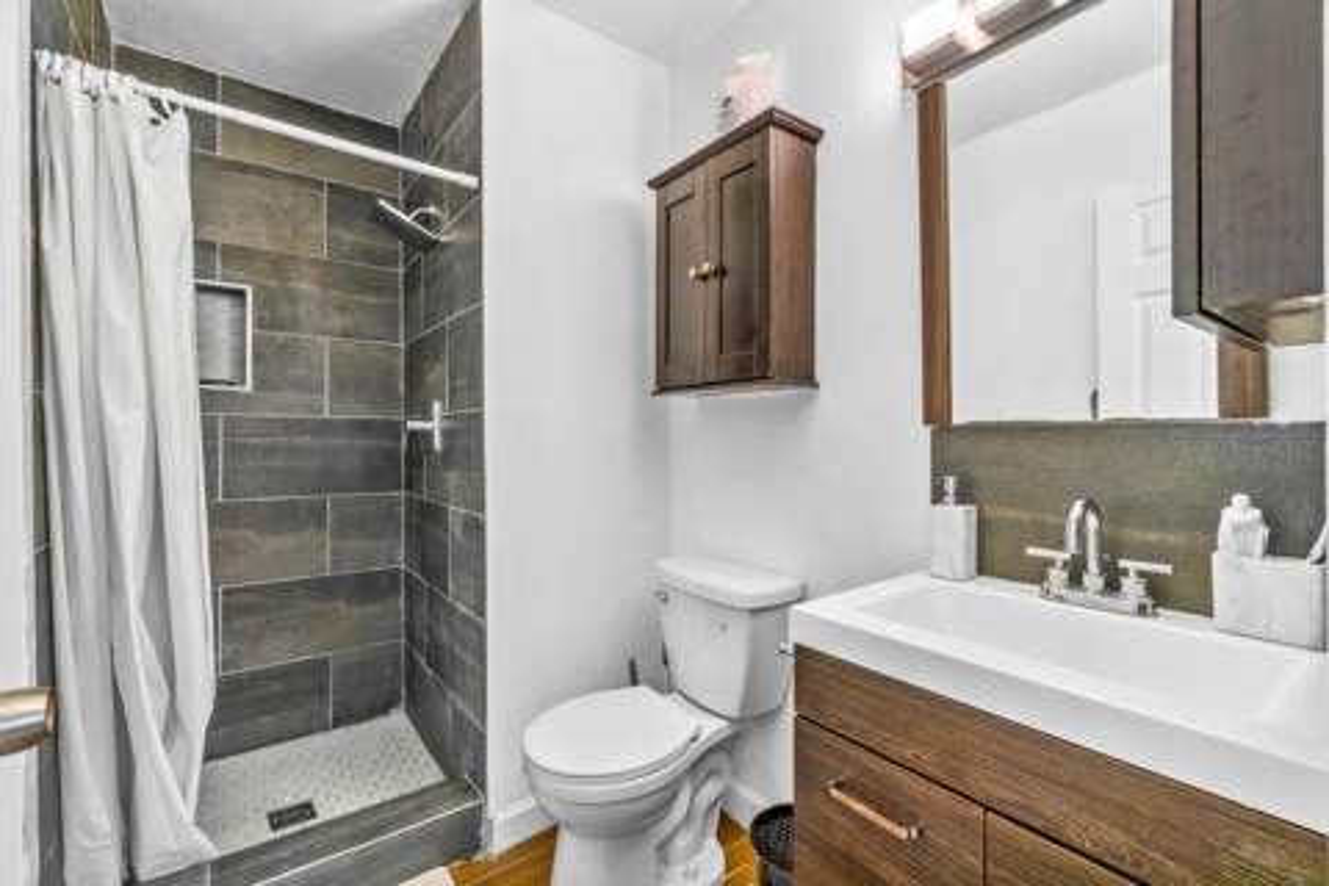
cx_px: 664
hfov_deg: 100.4
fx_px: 554
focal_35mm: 15
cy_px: 443
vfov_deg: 77.3
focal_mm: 10
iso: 160
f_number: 8
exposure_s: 1.3
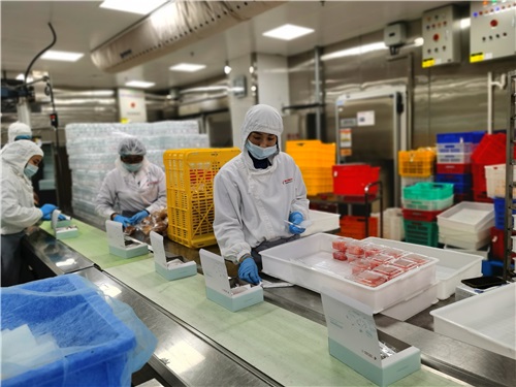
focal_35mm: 27
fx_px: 402
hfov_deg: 65.3
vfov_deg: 51.4
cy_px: 194
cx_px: 258
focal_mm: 5.56
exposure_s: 1/120
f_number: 1.6
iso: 125
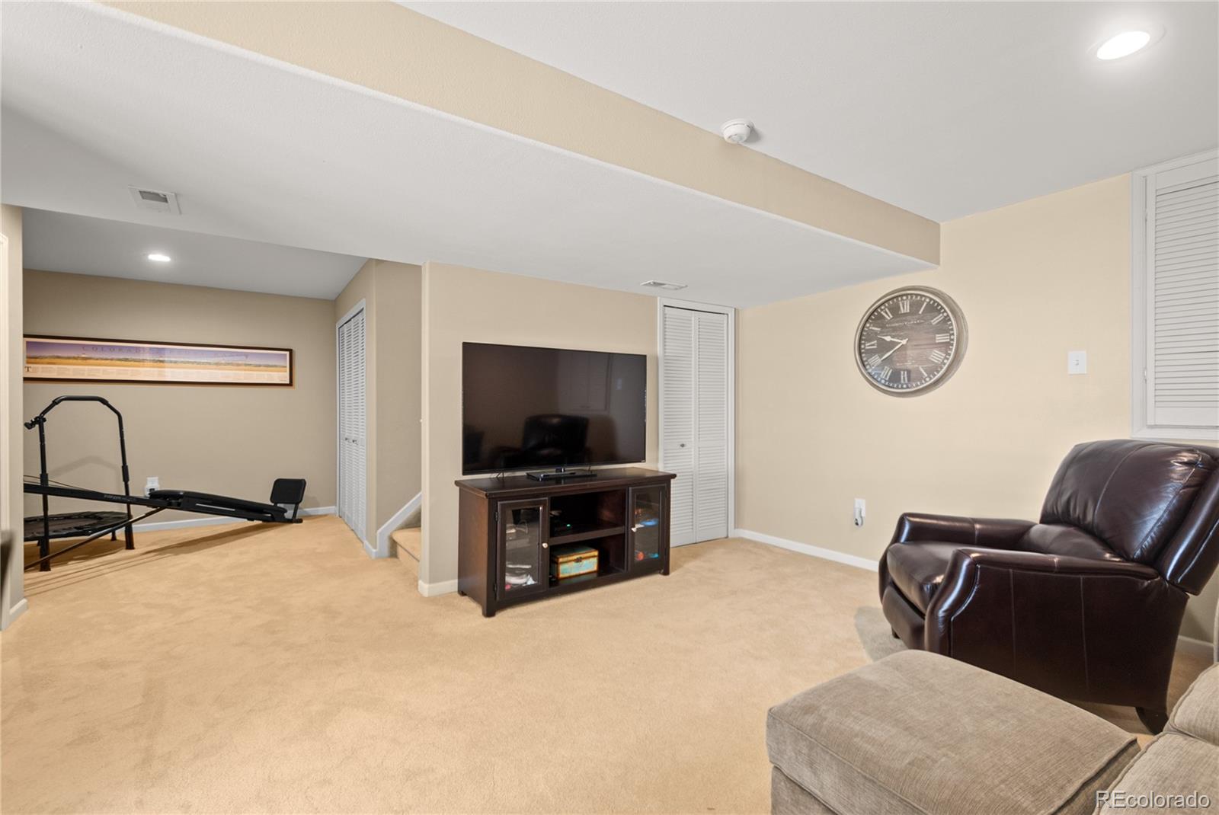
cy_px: 408
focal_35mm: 15
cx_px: 610
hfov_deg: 100.3
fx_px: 508
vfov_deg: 77.4
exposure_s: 1/2
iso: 200
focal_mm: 10
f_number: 3.5
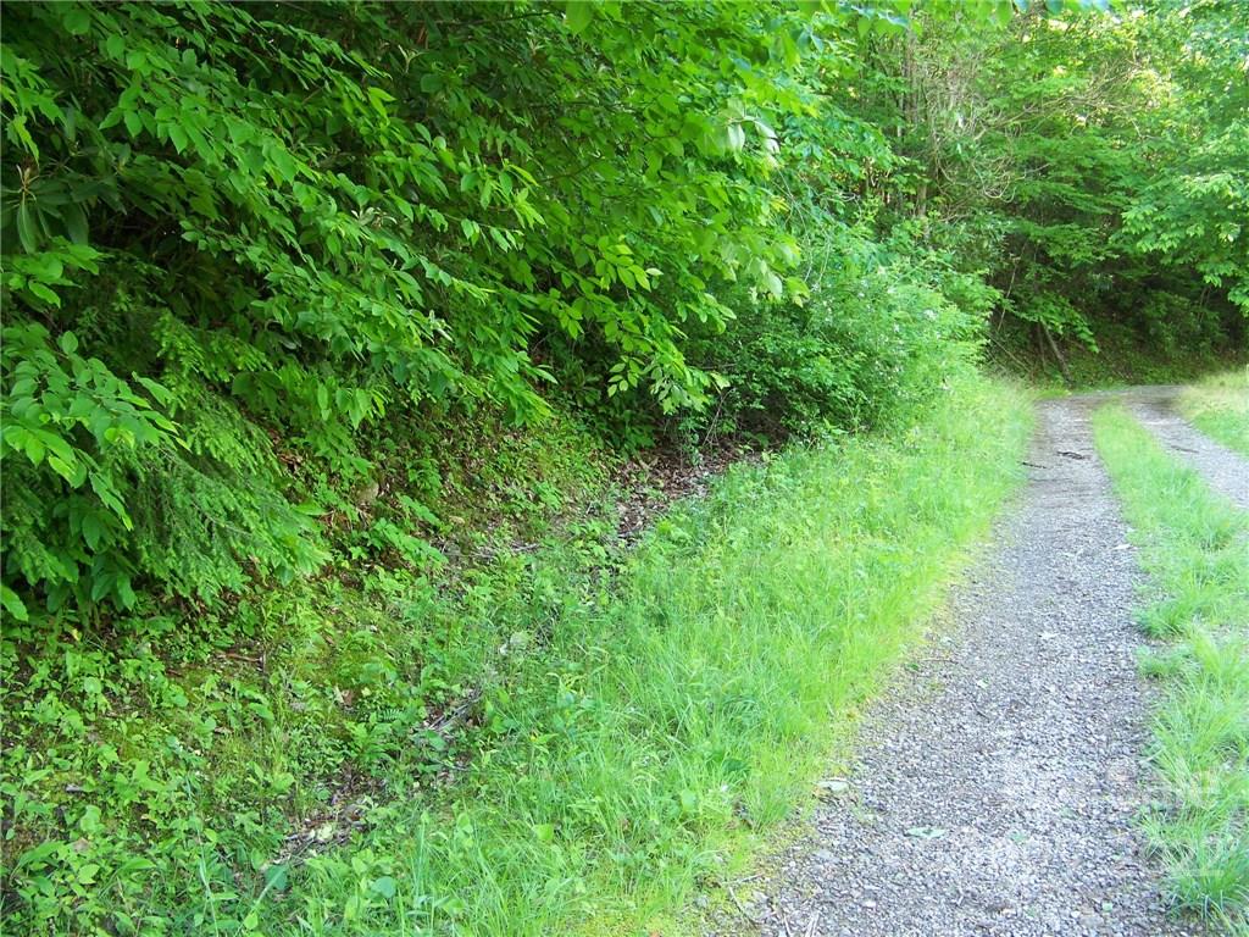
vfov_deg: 39.7
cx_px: 624
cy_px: 468
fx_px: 1299
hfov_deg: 51.4
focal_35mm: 36
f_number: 2.8
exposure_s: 1/30
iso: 160
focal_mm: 5.85
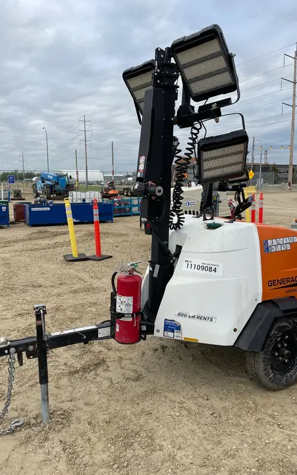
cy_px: 239
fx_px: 363
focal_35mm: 28
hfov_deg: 44.5
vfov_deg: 66.5
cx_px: 135
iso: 50
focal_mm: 4.2
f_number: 1.6
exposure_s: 1/4464
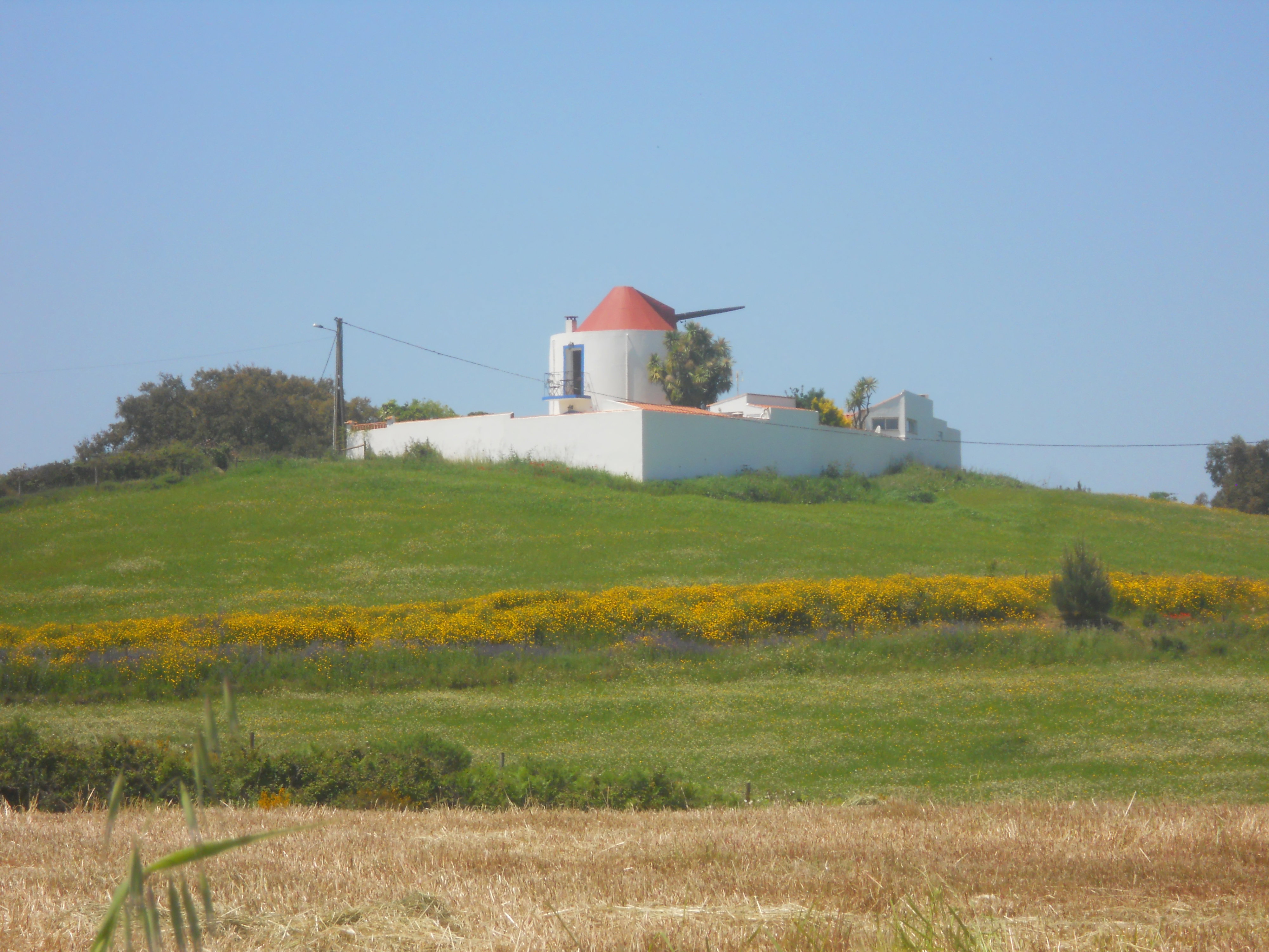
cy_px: 476
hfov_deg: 14.1
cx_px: 634
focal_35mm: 140
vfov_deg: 10.6
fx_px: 5132
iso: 160
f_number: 6.6
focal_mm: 25
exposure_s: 1/500
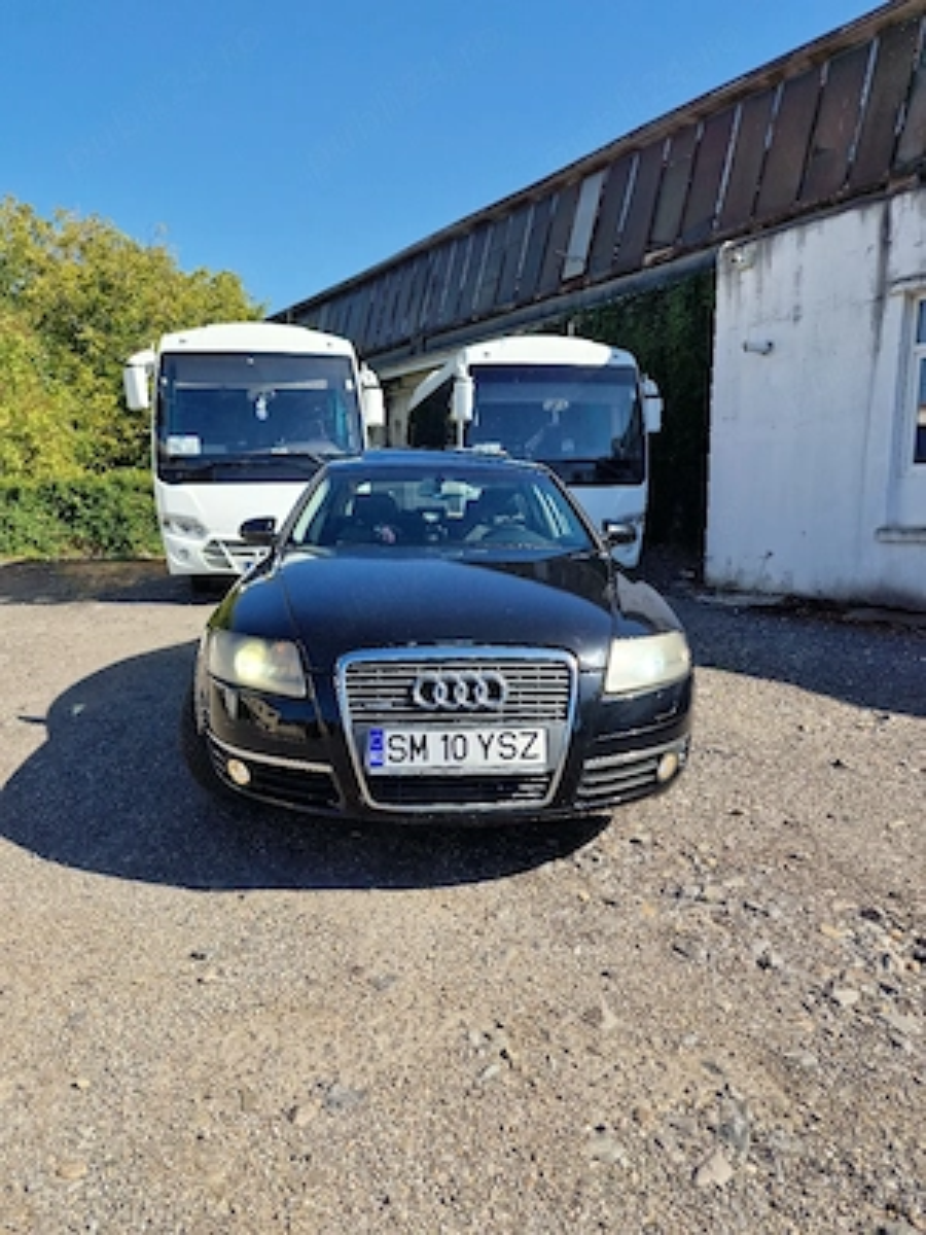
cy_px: 618
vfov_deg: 73.9
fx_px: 820
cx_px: 463
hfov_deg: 58.9
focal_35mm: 23
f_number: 1.8
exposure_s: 1/625
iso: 50
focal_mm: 6.4
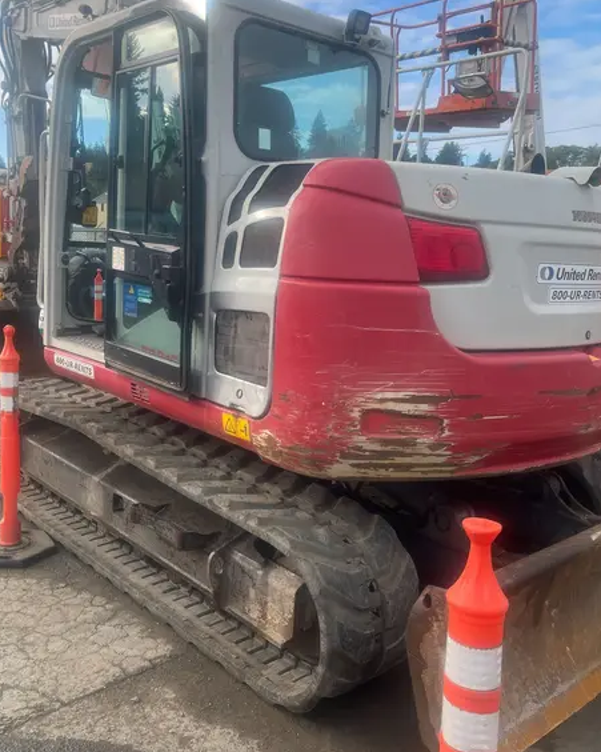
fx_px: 734
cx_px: 288
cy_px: 337
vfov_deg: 54.1
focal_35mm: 33
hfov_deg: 44.5
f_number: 1.6
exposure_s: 1/1106
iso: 50
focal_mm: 5.1
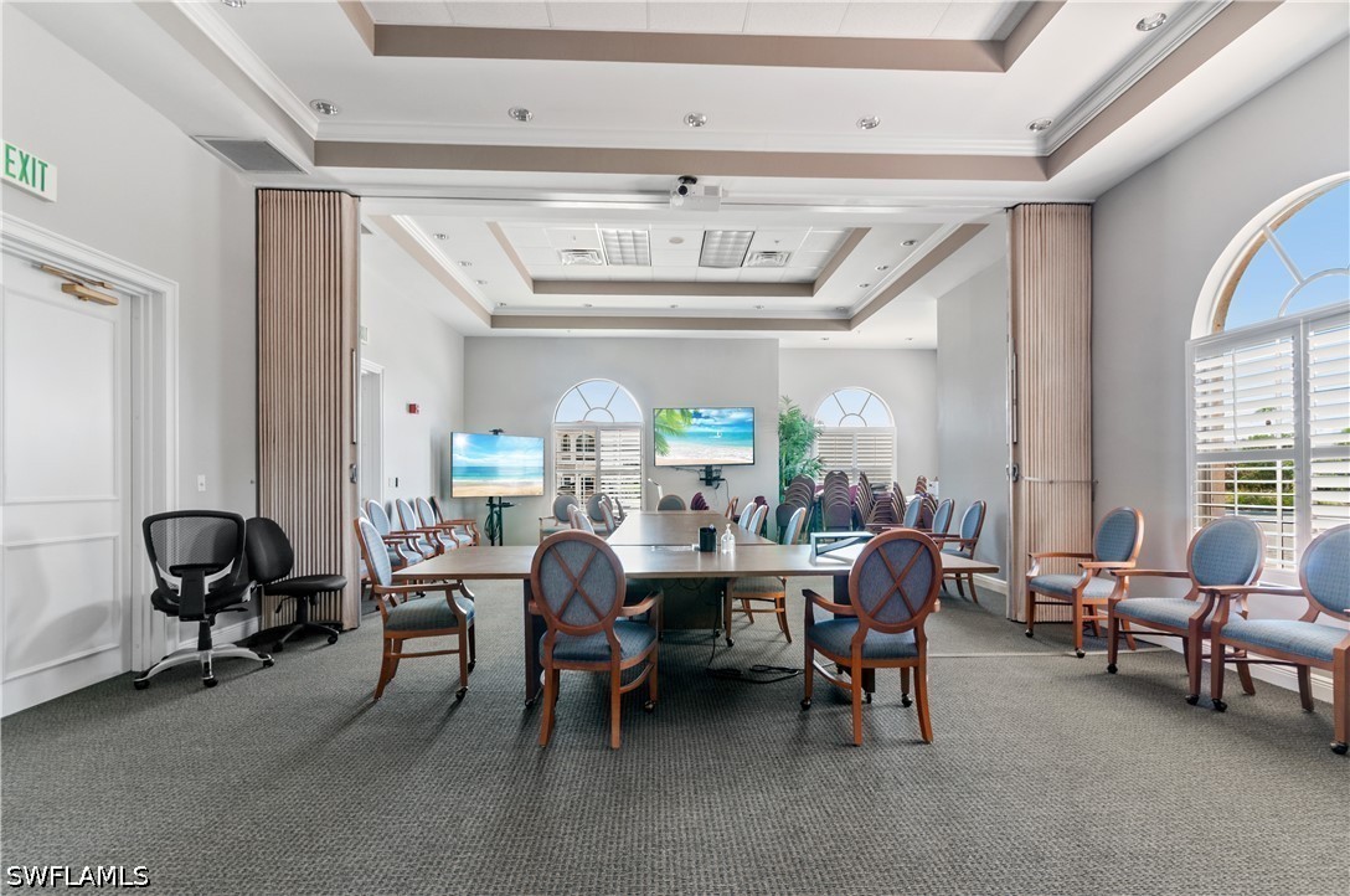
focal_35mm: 15
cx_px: 675
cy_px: 448
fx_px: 562
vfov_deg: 77.1
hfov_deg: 100.5
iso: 200
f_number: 8
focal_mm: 10
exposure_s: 1/1.25
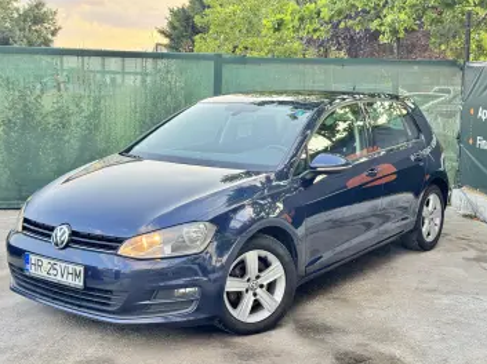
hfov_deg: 38.9
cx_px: 247
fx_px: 689
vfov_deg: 29.6
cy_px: 183
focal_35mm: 49
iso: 100
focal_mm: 6.76
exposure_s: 1/71
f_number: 1.78
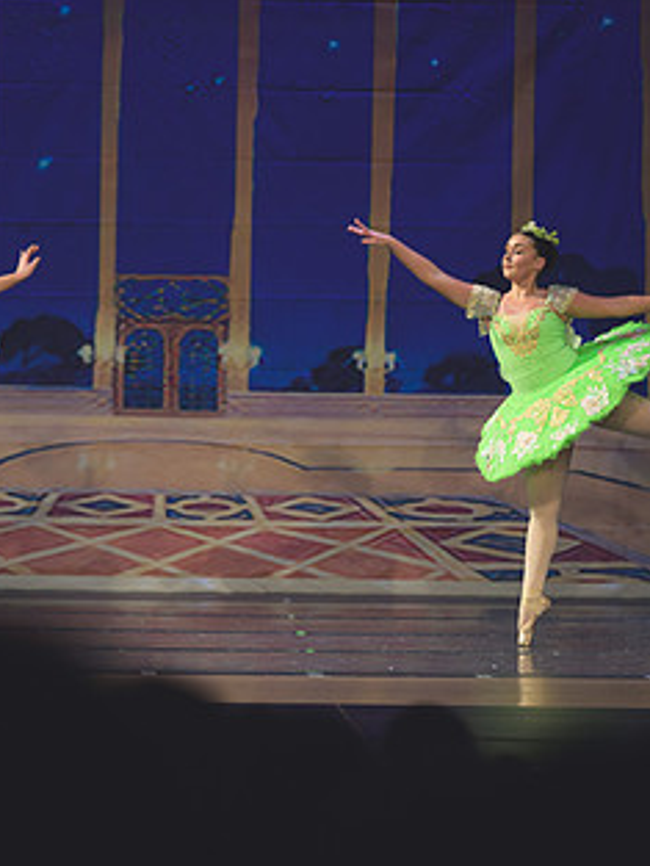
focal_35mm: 285
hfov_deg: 5.2
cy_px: 461
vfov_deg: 6.9
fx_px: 7131
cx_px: 191
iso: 450
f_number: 2.8
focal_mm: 160
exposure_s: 1/320
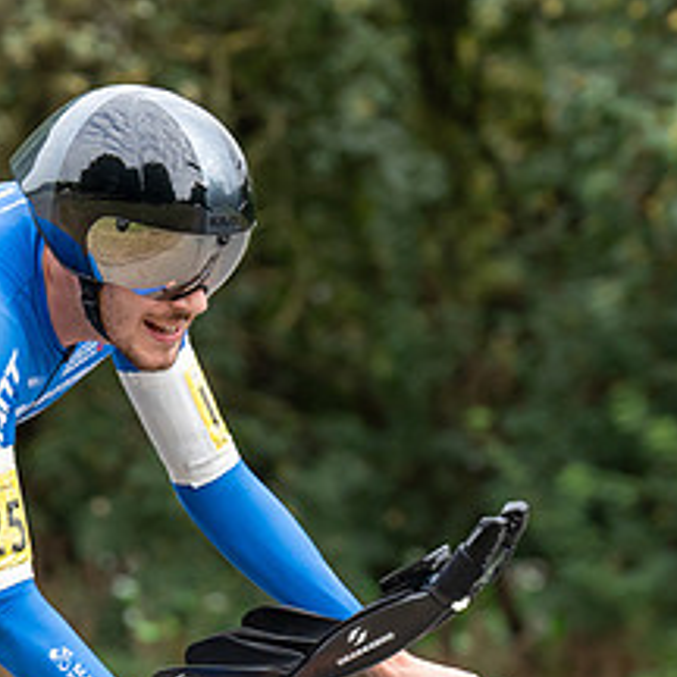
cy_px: 389
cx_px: -170
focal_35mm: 318
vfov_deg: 5.5
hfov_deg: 5.5
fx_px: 7036
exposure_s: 1/1000
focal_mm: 118
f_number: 4
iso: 800
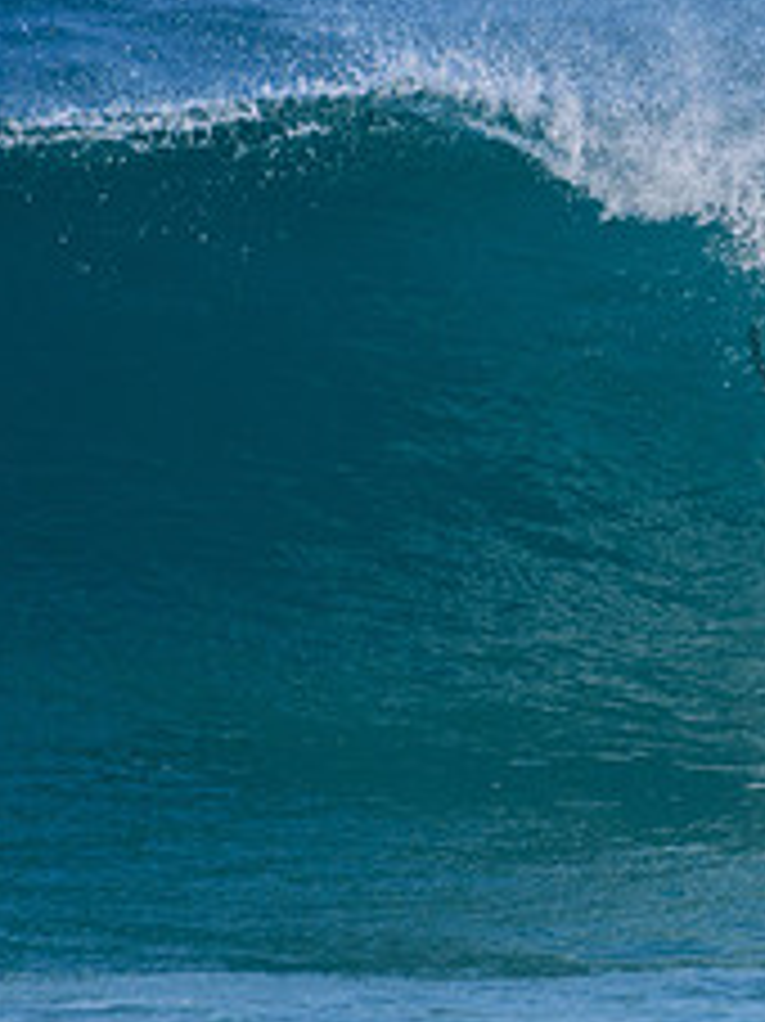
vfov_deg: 1.1
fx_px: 54475
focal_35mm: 1847
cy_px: 358
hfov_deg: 0.8
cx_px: 1210
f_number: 5.6
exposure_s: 1/2000
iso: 280
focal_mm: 500
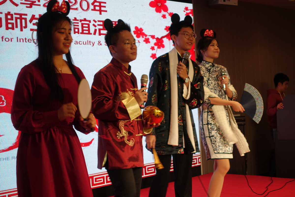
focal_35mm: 69
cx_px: 148
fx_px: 565
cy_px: 98
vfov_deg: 19.7
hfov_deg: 29.2
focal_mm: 25.46
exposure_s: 1/80
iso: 400
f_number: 2.8
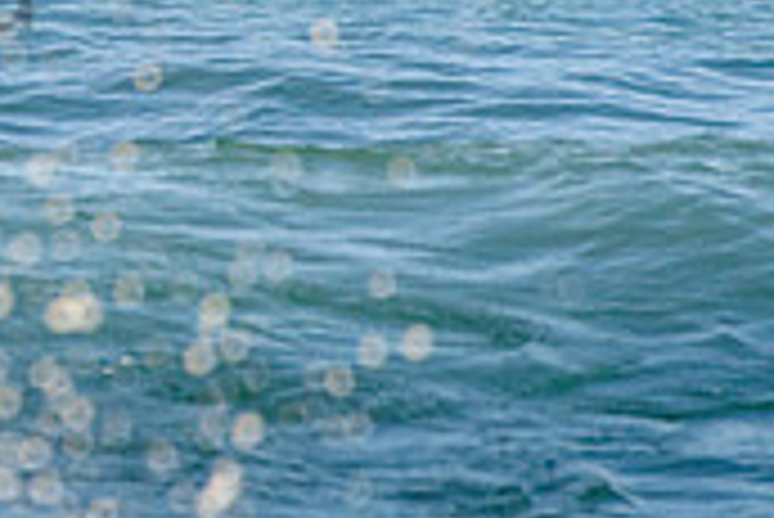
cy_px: -257
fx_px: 44477
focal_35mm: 2067
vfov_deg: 0.7
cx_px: -709
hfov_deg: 1.0
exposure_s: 1/2000
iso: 640
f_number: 5.6
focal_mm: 500
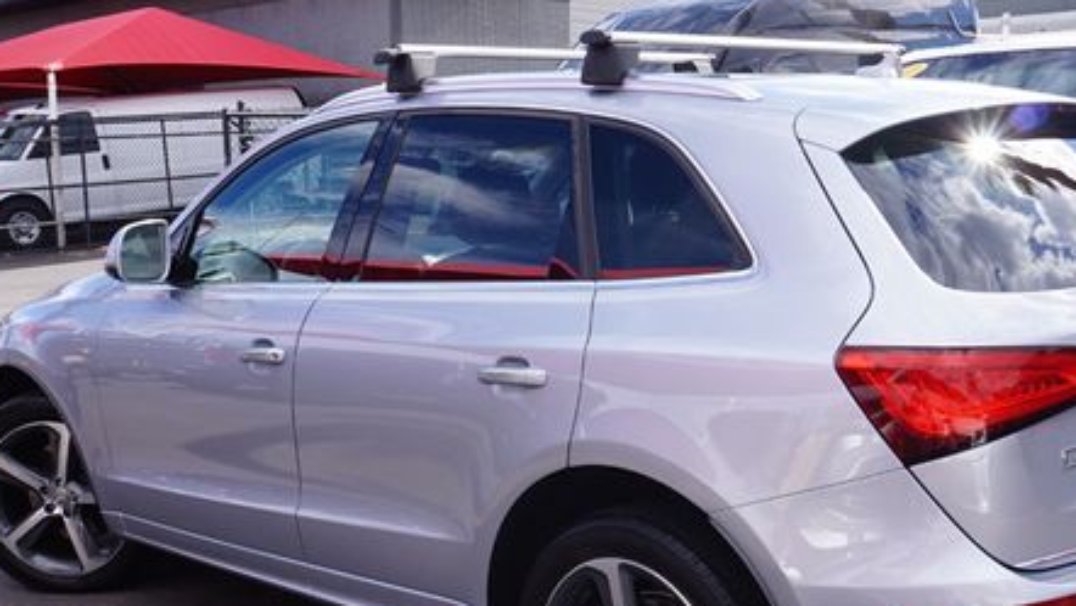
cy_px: 421
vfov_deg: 24.9
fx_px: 1363
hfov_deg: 42.9
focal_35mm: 48
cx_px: 633
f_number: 9
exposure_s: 1/80
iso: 100
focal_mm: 21
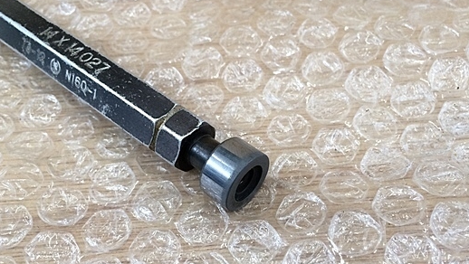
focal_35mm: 39
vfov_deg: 30.4
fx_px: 485
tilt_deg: -54.1
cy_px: 162
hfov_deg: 51.6
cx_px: 241
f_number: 2.2
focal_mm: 4.15
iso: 50
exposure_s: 1/30
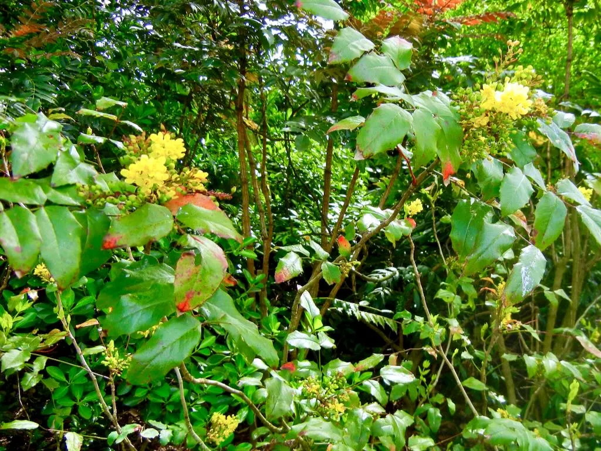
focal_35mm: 30
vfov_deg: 46.8
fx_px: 521
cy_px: 226
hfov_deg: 60.0
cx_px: 300
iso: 160
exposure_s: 1/257
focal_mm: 5.4
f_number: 3.5
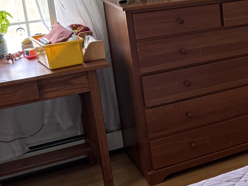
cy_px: 45
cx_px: 348
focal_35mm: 72
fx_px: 516
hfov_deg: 23.0
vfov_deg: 20.3
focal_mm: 6.76
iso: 200
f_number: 1.78
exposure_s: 1/66
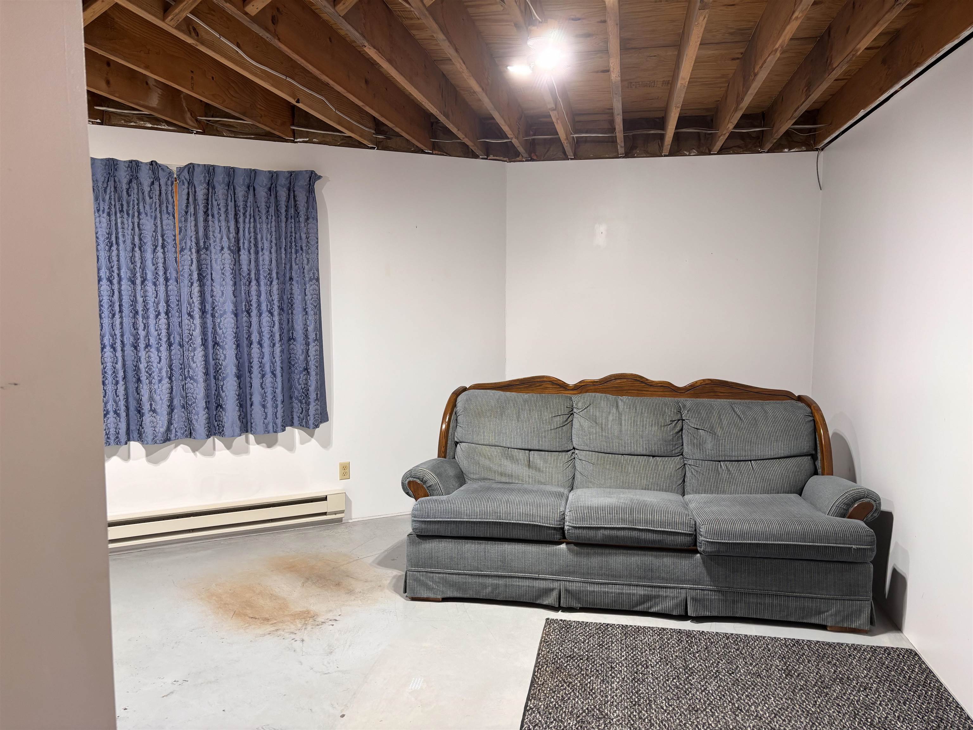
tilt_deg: -6.0
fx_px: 731
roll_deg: +0.1
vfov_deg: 53.1
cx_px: 486
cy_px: 365
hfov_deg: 67.3
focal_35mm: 26
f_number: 1.6
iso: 80
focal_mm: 5.96
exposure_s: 1/60
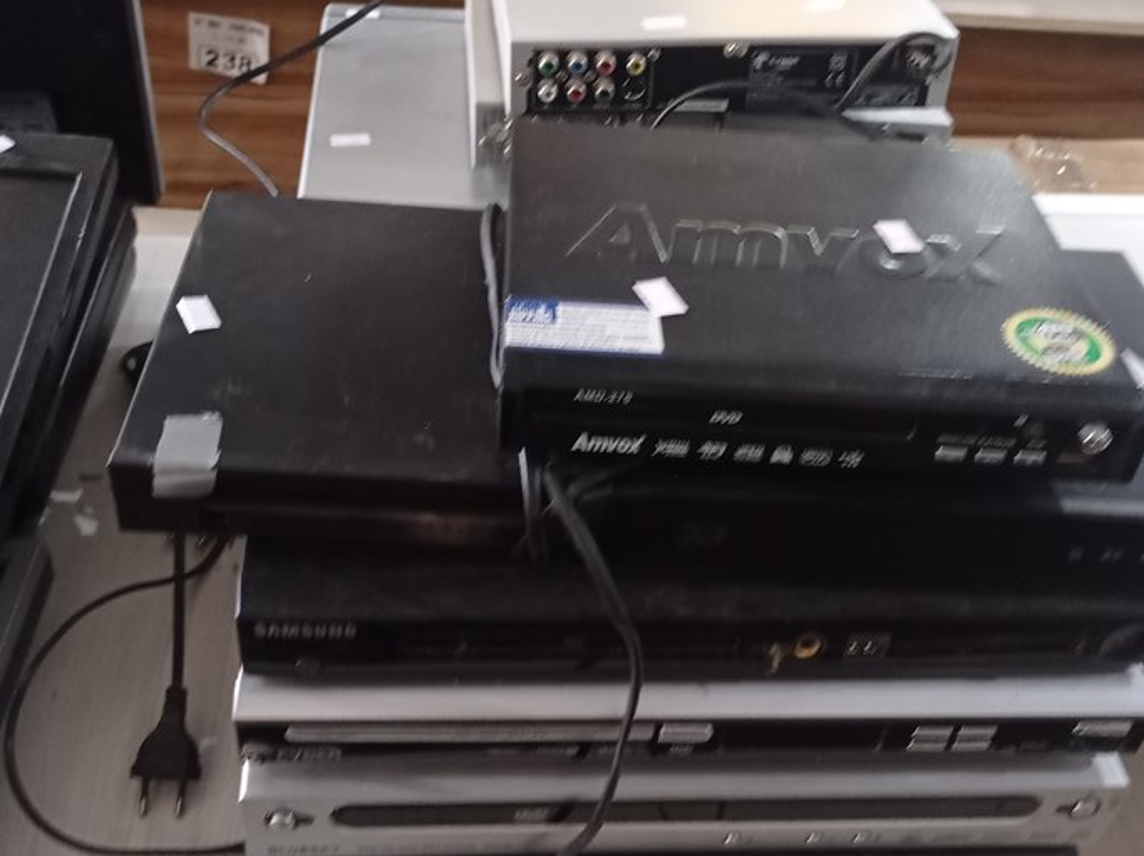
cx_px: 544
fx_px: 1387
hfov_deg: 44.8
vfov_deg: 34.3
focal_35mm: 42
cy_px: 454
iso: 711
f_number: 1.79
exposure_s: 1/24
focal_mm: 4.7
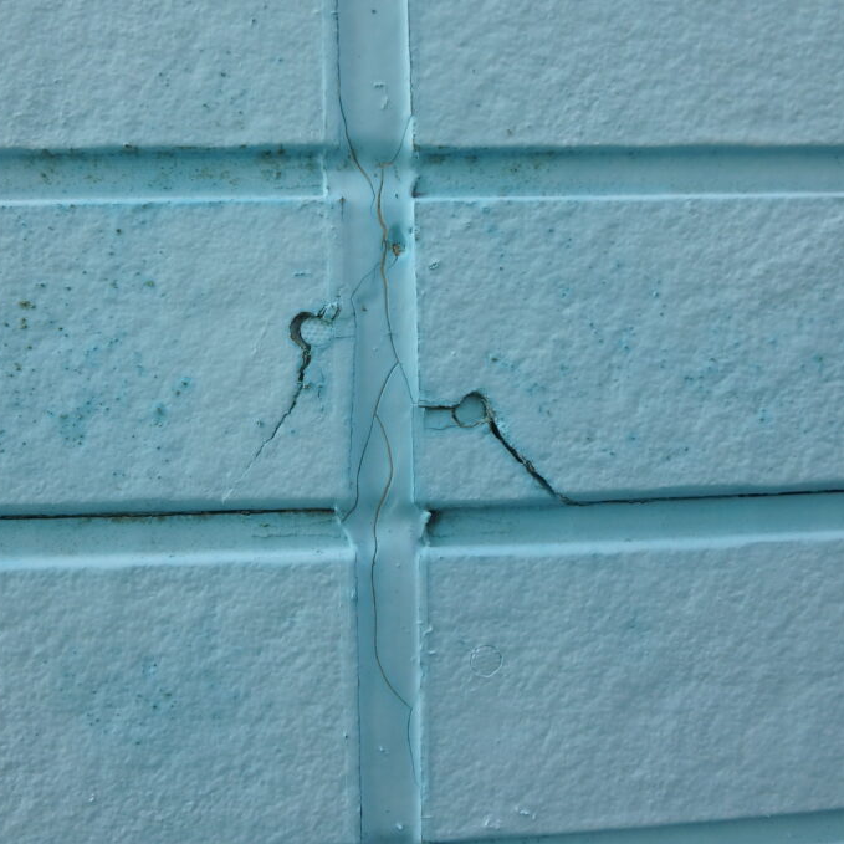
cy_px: 408
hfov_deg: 56.9
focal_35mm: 28
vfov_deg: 57.3
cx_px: 341
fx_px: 772
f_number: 3.5
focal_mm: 3.7
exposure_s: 1/200
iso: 125
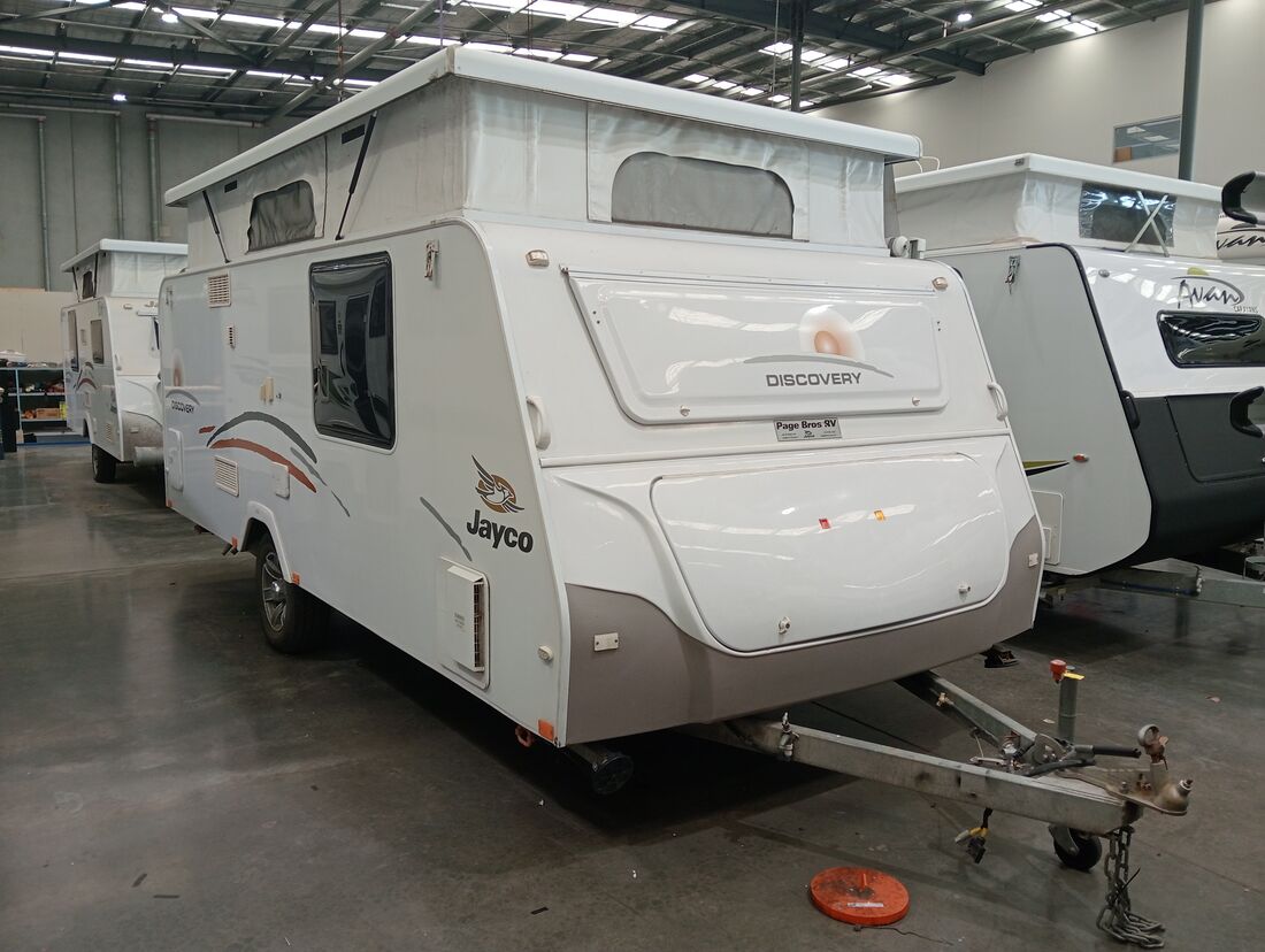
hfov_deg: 63.4
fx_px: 1025
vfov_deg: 49.8
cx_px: 632
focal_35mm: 28
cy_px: 476
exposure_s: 1/33.3
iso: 247
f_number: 1.8
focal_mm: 3.98
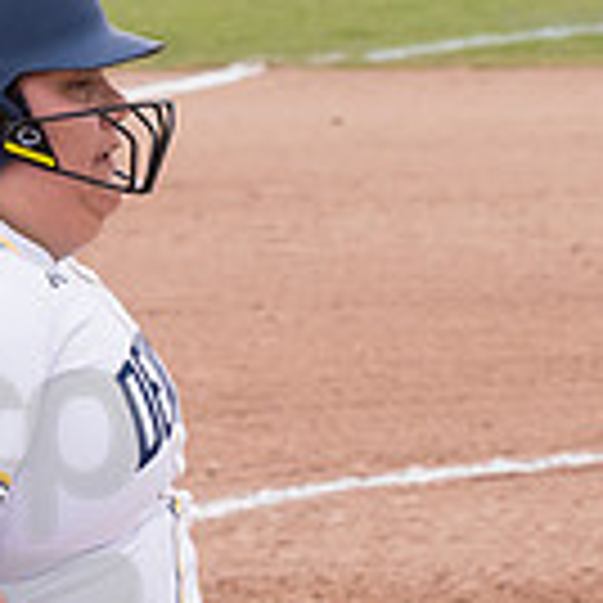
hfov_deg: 4.0
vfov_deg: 4.0
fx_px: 8711
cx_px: 4
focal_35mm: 442
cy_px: 495
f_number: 5.6
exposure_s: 1/1600
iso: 640
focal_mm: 80
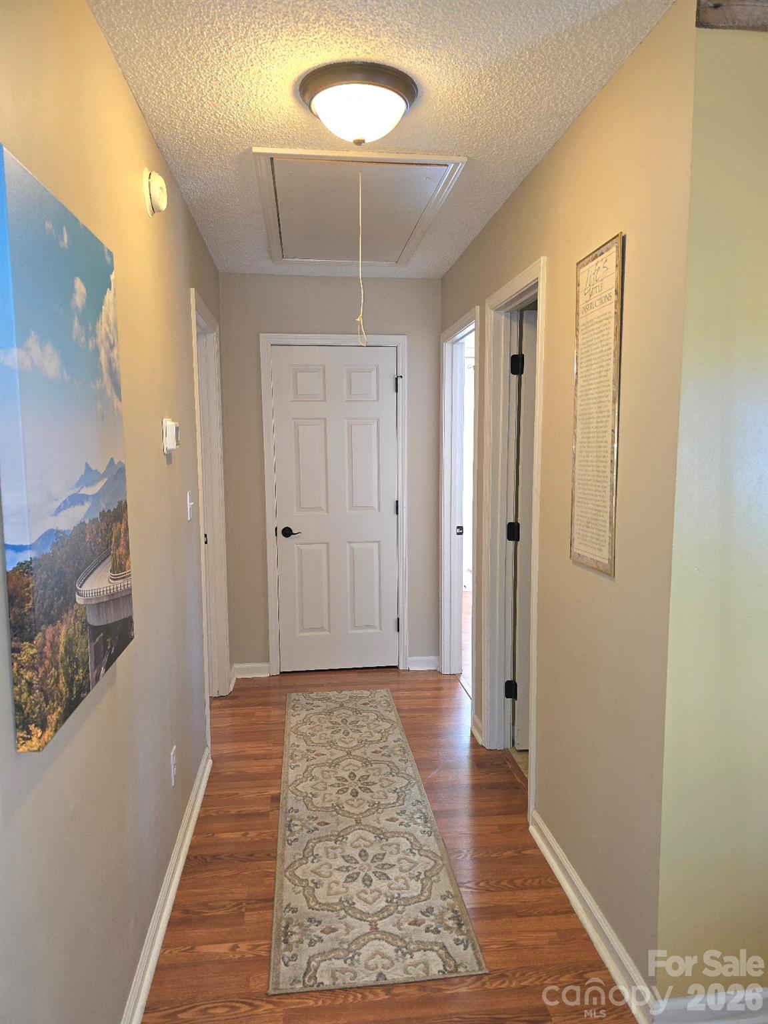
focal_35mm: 23
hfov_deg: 58.9
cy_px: 512
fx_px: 680
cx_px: 384
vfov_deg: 73.9
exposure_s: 1/24
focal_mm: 6.3
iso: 100
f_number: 1.7
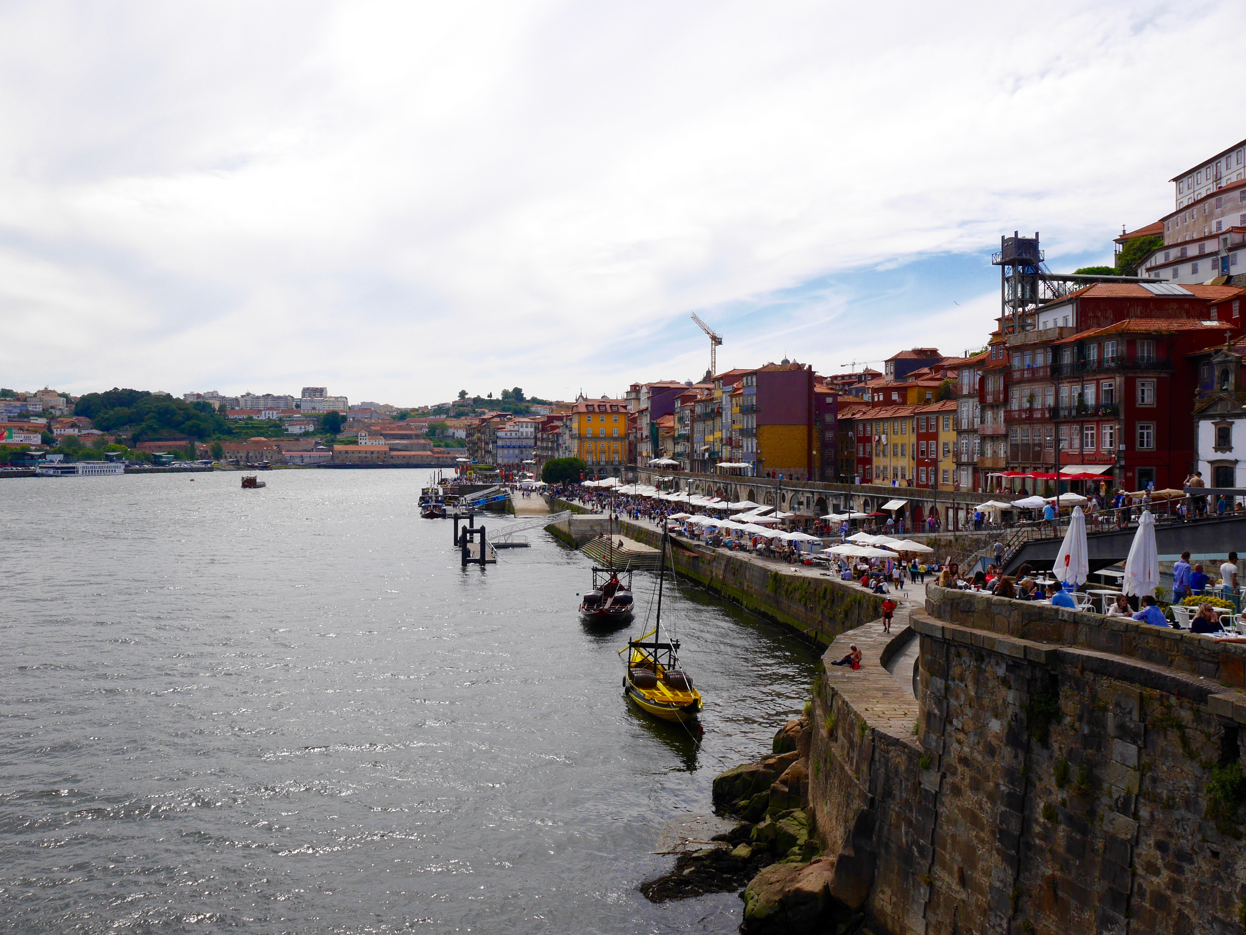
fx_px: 1008
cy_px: 468
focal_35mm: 28
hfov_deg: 63.4
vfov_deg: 49.8
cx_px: 623
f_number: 9
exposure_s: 1/500
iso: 200
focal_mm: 14
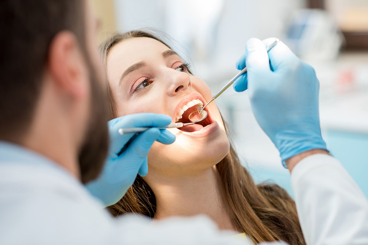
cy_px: 122
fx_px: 869
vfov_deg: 16.1
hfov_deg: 23.9
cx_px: 184
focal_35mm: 85
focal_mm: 85
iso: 200
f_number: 2.8
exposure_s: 1/200
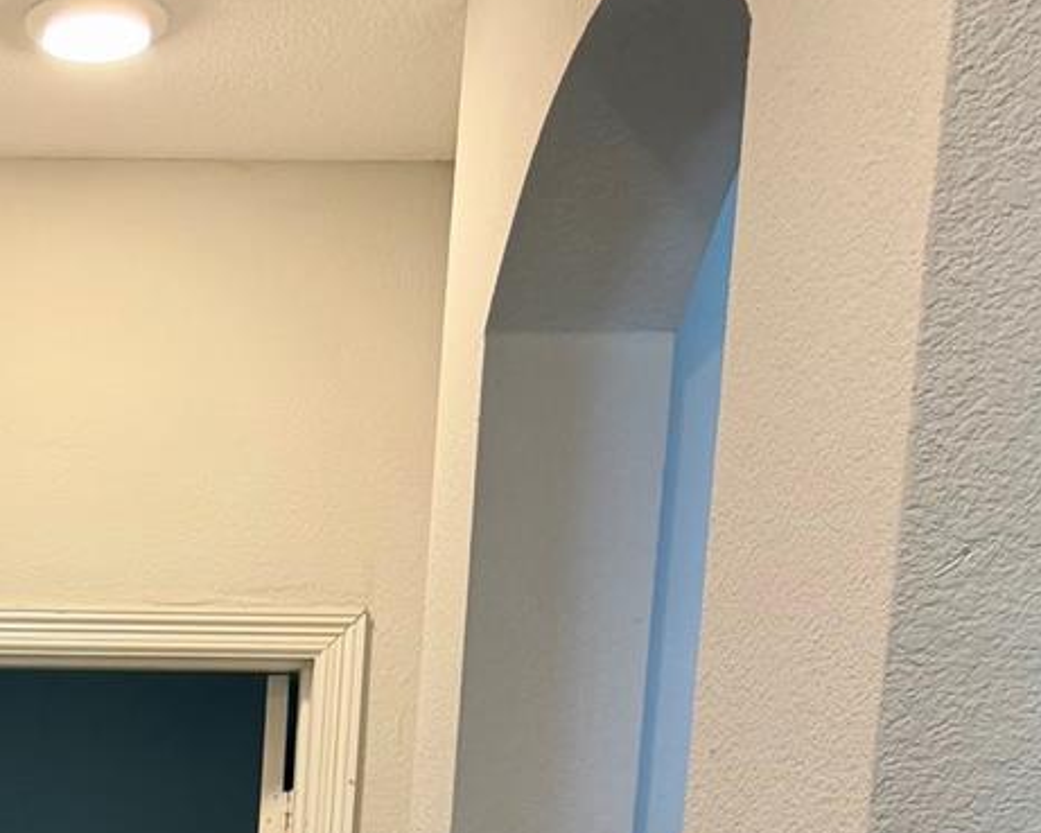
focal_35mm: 78
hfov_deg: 22.8
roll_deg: -0.4
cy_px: 1589
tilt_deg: -11.7
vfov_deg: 16.0
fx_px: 2404
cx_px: -147
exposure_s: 1/60
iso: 160
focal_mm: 6.76
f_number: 1.78
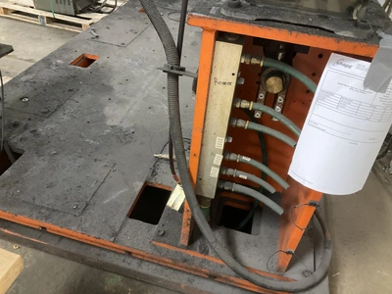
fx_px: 328
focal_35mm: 29
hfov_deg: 61.7
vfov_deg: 48.2
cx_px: 196
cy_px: 147
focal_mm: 3
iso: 320
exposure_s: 1/30
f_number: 1.8
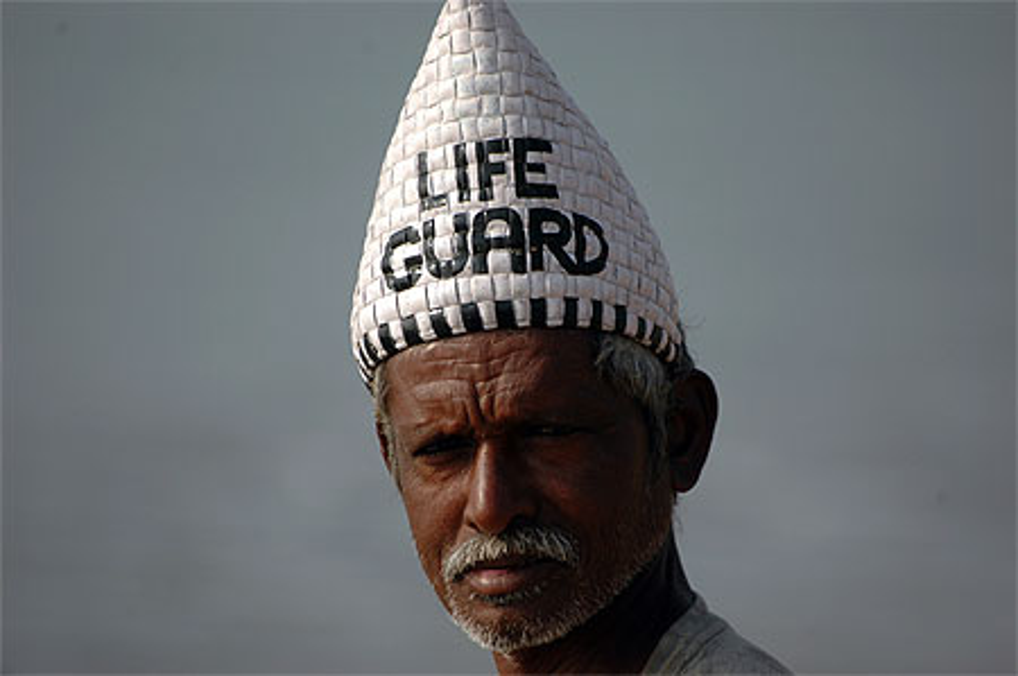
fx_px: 11440
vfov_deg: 3.4
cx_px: 509
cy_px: 338
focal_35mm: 405
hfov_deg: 5.1
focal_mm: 270
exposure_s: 1/1000
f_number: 5.6
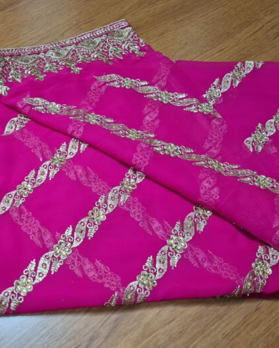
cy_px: 174
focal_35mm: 34
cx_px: 67
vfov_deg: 52.8
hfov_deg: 42.0
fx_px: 351
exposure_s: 1/120
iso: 320
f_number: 1.8
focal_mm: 5.4
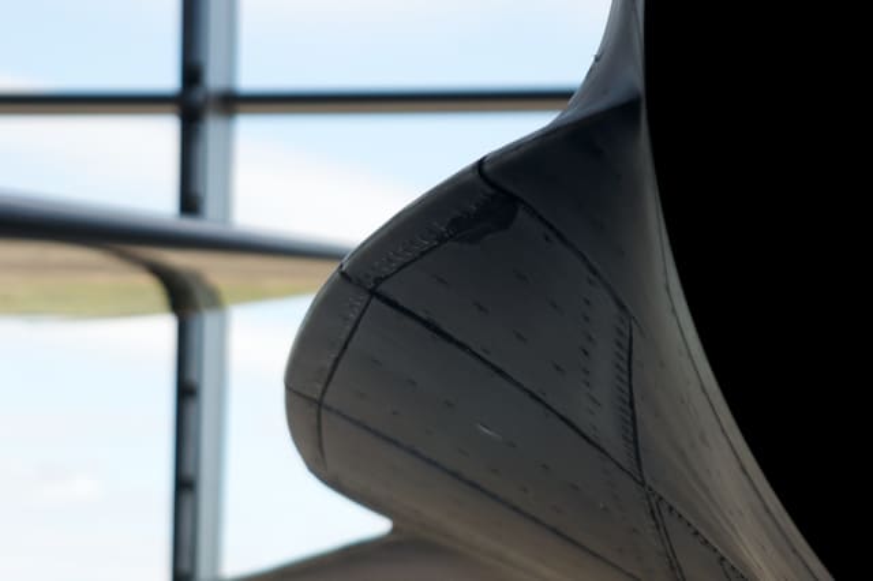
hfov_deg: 11.4
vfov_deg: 7.6
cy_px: 290
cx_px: 436
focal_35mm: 180
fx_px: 4363
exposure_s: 1/400
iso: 200
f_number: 5.6
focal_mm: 120
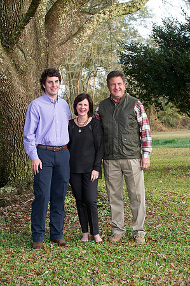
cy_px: 143
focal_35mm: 86
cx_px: 95
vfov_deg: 23.7
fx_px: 682
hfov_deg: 15.9
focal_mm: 86
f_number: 5.6
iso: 800
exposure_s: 1/160
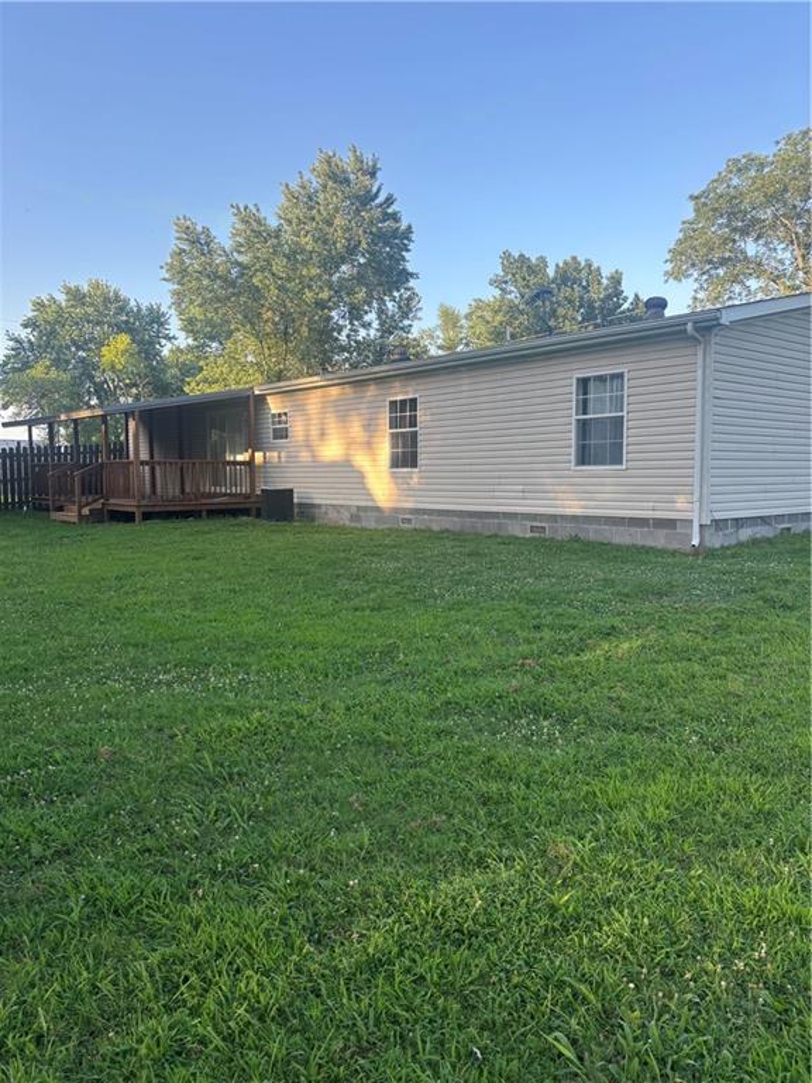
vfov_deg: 67.3
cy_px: 542
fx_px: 813
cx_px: 406
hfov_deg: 53.1
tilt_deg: -3.2
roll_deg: +0.1
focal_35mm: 26
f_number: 1.6
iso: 50
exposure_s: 1/525
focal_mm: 5.96
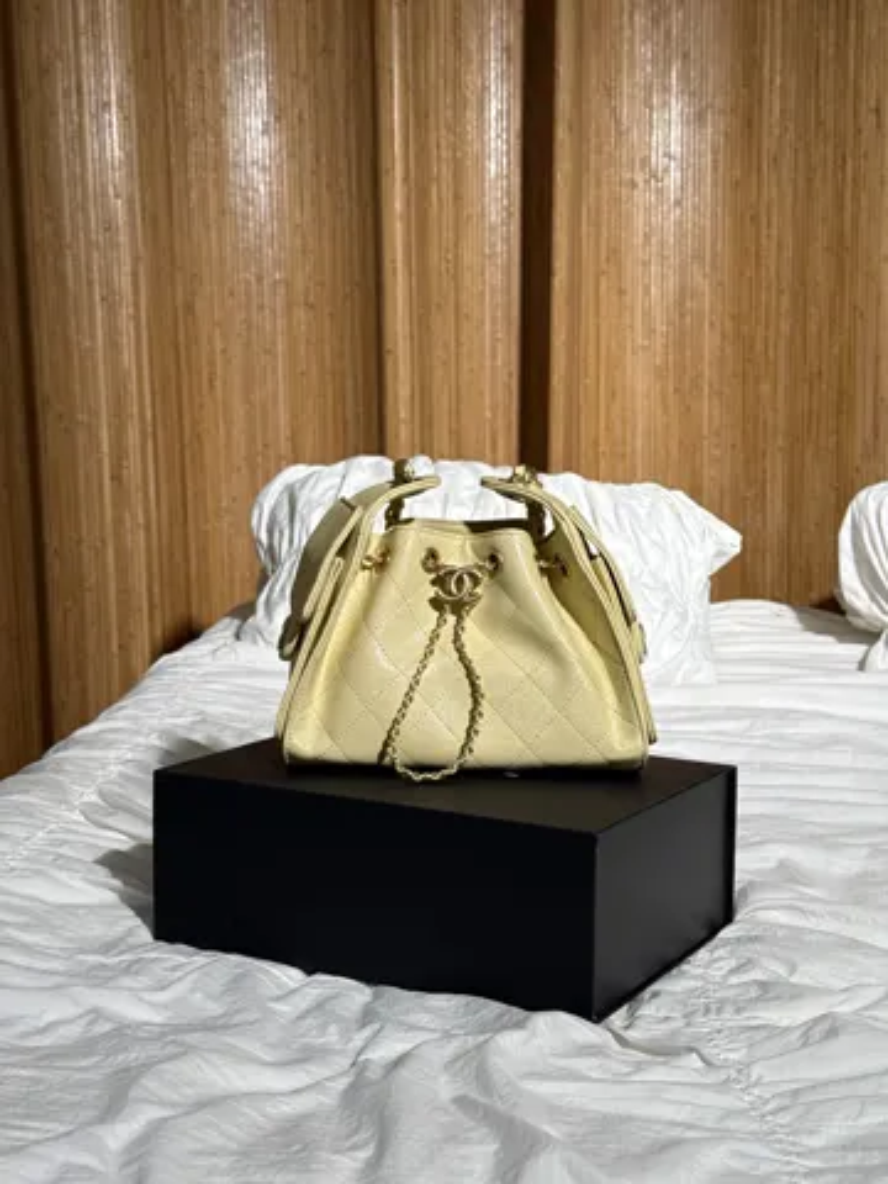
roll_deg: +1.1
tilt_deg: -5.4
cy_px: 592
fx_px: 1642
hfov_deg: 30.3
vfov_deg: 39.7
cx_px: 444
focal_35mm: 48
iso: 80
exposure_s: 1/509
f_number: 1.78
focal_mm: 6.76
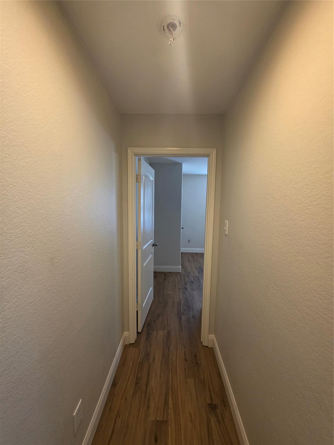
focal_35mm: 13
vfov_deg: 106.2
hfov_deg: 89.9
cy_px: 222
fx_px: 167
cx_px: 167
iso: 250
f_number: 1.9
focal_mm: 2.2
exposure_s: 1/60
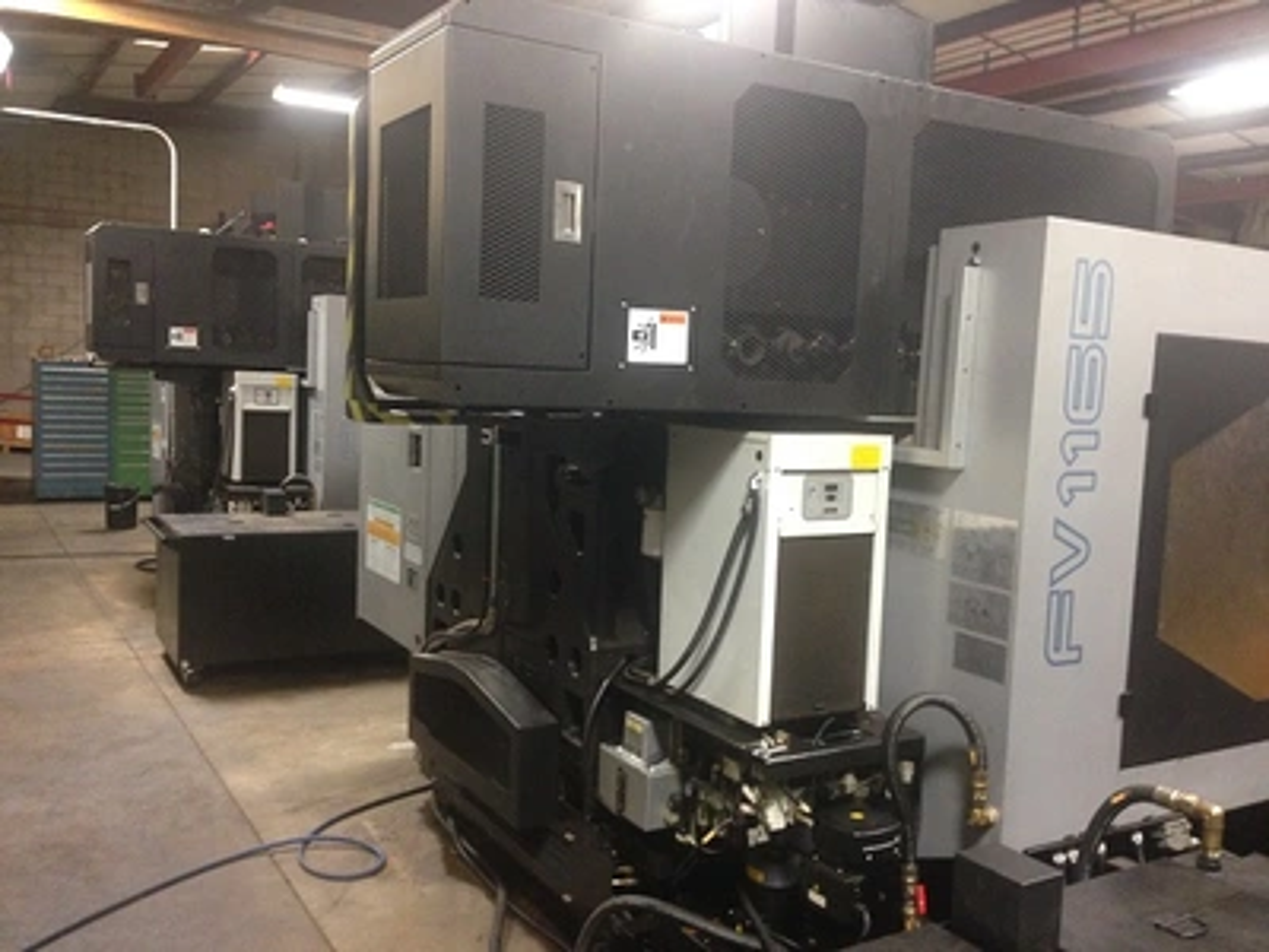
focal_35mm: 33
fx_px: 1210
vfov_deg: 42.9
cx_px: 634
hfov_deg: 55.4
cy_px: 476
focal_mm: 4.12
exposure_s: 1/20
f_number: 2.4
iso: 250
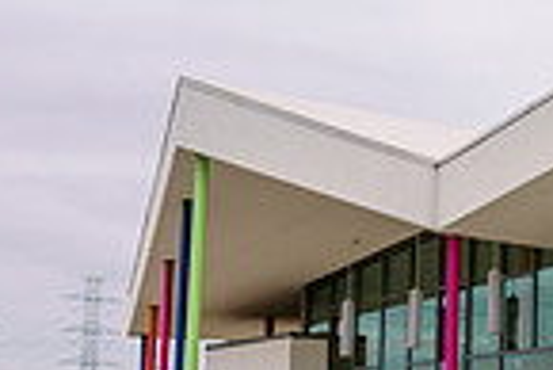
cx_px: 789
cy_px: 212
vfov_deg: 12.6
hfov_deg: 17.2
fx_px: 1676
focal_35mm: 109
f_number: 9
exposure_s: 1/200
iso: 100
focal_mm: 24
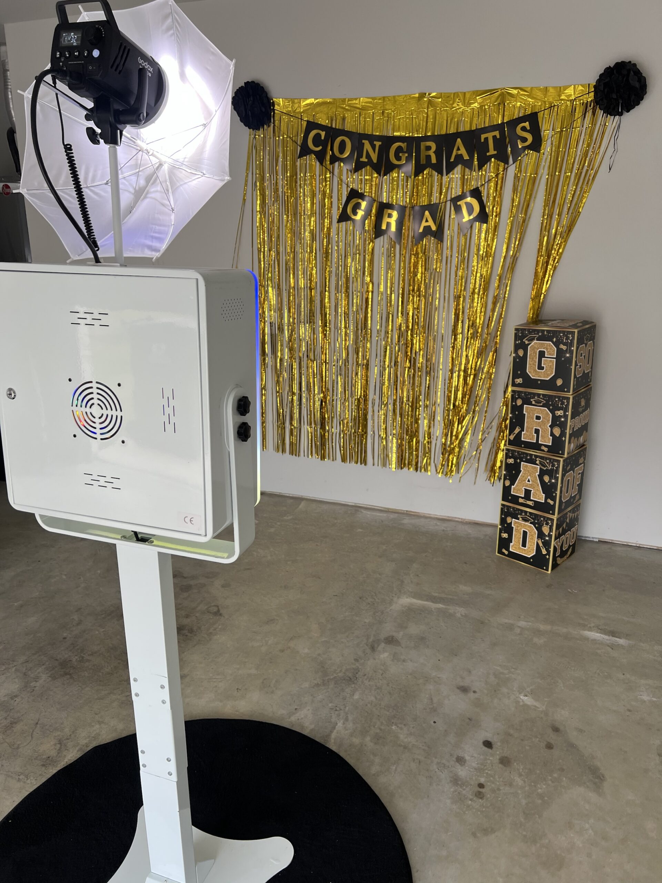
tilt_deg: -15.8
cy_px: 442
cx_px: 331
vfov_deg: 67.3
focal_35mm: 26
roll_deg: -0.2
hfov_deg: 53.1
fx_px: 663
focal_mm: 5.7
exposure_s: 1/121
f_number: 1.5
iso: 40
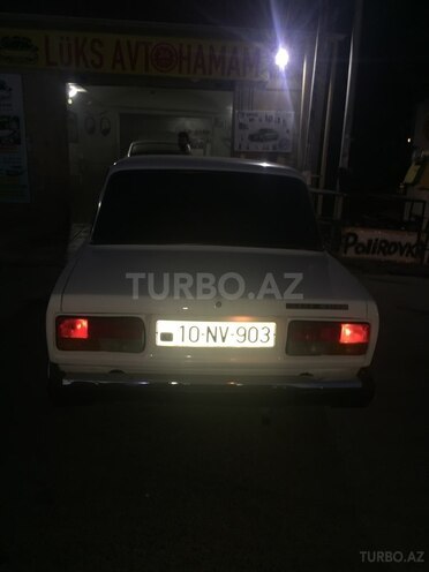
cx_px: 214
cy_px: 286
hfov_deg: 48.2
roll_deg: -1.2
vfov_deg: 61.7
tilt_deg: -14.4
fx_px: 479
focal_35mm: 29
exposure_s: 1/20
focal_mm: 4.15
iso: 40
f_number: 2.2
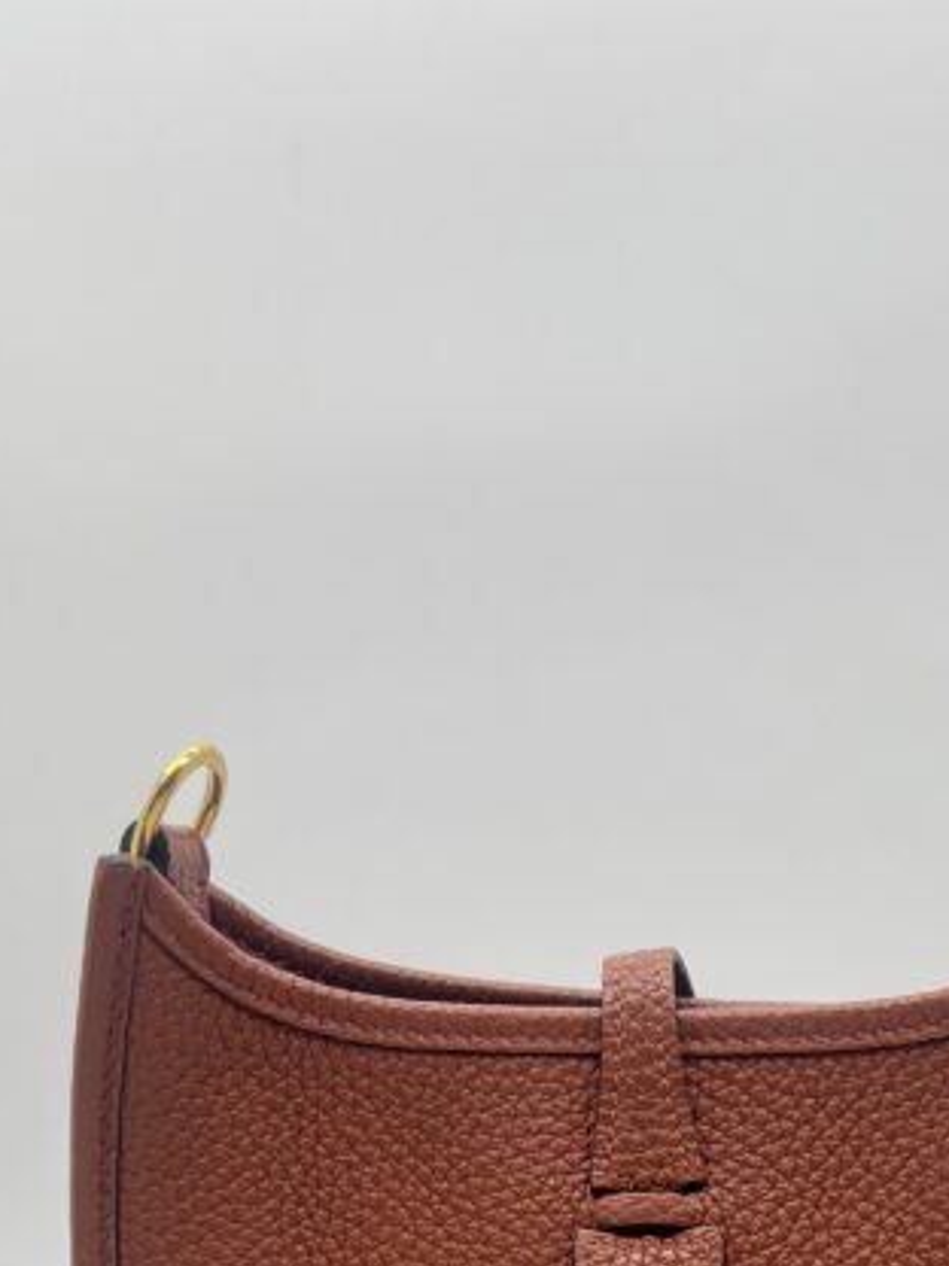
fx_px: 2339
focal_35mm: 64
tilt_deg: -12.2
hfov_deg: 22.9
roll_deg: +0.9
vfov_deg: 27.1
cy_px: 1482
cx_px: 617
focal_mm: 5.7
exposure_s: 1/128
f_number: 1.5
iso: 32
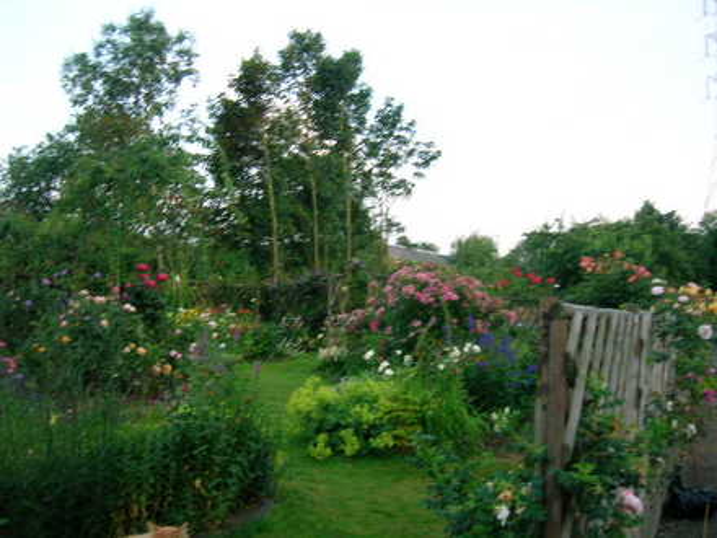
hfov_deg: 54.0
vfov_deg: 41.8
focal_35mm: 34
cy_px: 269
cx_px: 358
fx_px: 704
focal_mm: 5.7
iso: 50
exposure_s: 1/33
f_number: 2.9
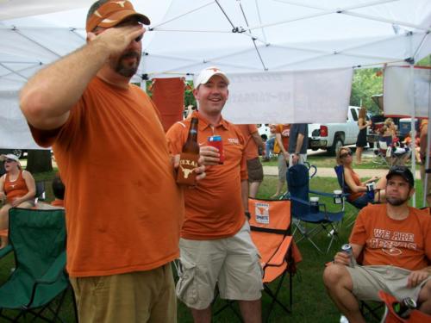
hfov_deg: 56.8
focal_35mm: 32
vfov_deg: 44.2
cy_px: 162
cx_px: 216
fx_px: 398
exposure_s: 1/80
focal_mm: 5.7
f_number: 2.8
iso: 64
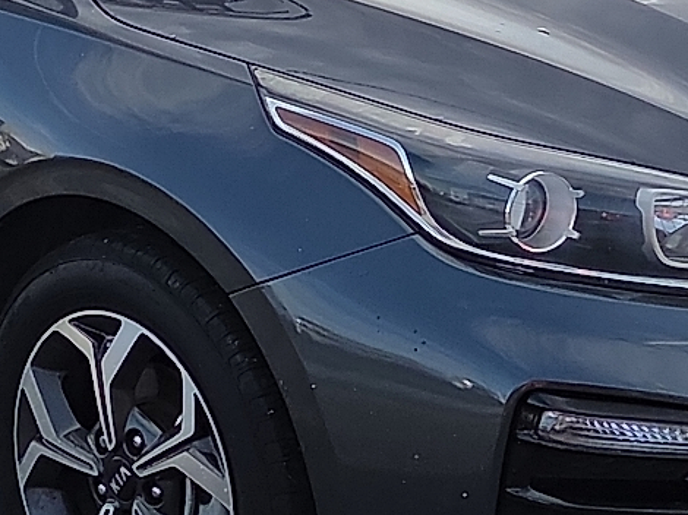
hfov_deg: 15.6
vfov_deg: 11.7
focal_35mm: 126
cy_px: 119
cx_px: 246
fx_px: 2503
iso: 25
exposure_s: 1/2500
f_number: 1.8
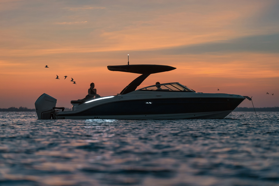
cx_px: 140
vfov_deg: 12.0
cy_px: 93
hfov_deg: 17.9
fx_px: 883
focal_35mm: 114
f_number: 2.8
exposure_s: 1/250
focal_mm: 114
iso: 1250
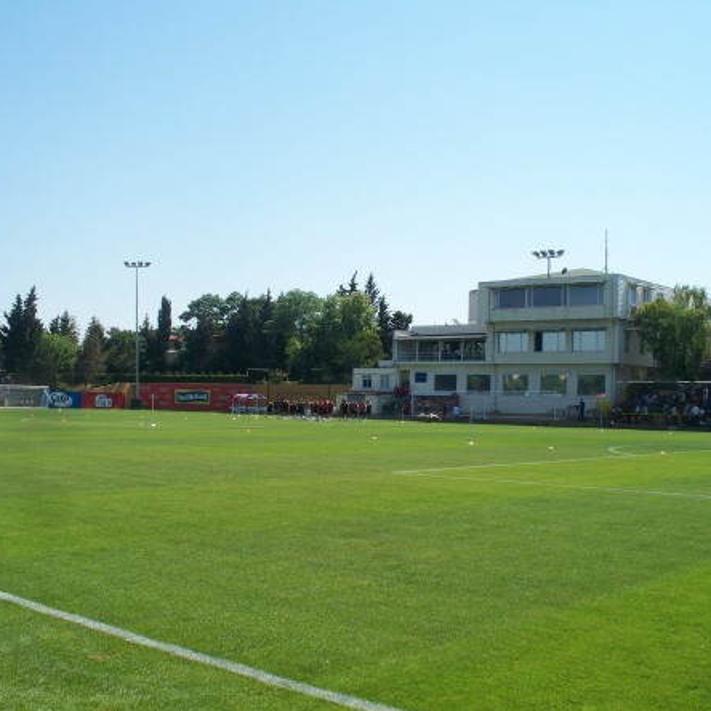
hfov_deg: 39.1
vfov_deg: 39.2
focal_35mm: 43
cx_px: 386
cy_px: 357
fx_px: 999
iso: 64
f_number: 5
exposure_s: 1/320
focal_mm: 7.54
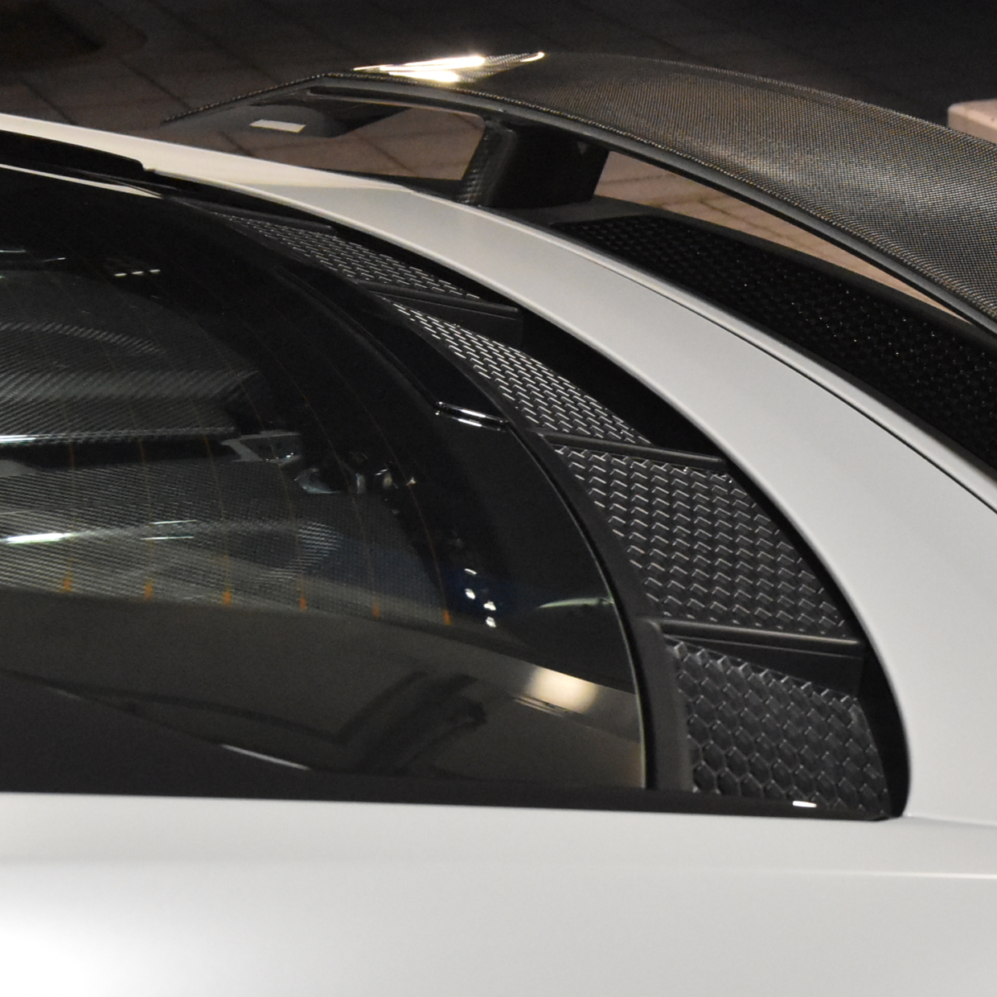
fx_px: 2574
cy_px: 656
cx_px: 1012
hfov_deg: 21.1
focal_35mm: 79
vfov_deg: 21.8
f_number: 8
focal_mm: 30
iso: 5600
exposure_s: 1/50
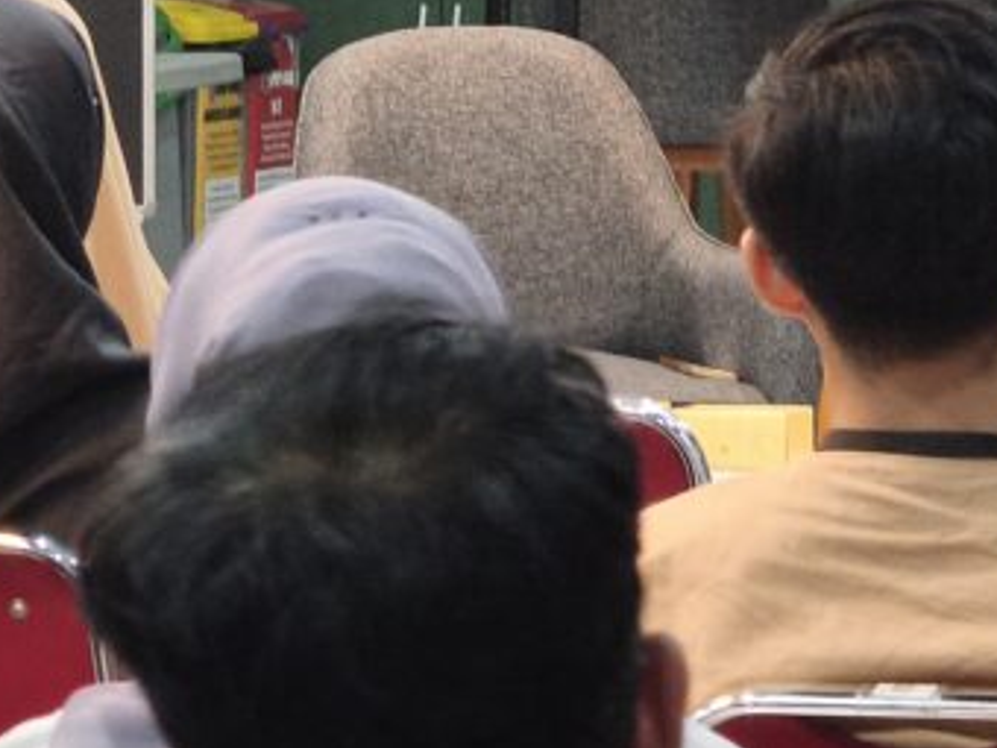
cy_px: -173
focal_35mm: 346
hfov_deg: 5.7
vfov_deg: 4.3
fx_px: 9965
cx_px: 613
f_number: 3
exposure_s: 1/50
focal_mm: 17.27
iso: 2500
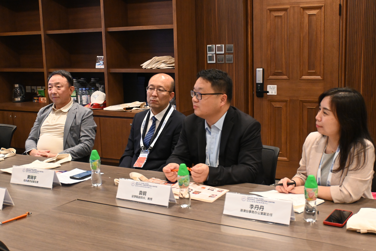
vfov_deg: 29.4
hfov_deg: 43.0
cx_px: 188
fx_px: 478
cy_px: 126
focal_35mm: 46
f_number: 4.8
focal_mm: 30.5
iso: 3200
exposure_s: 1/80
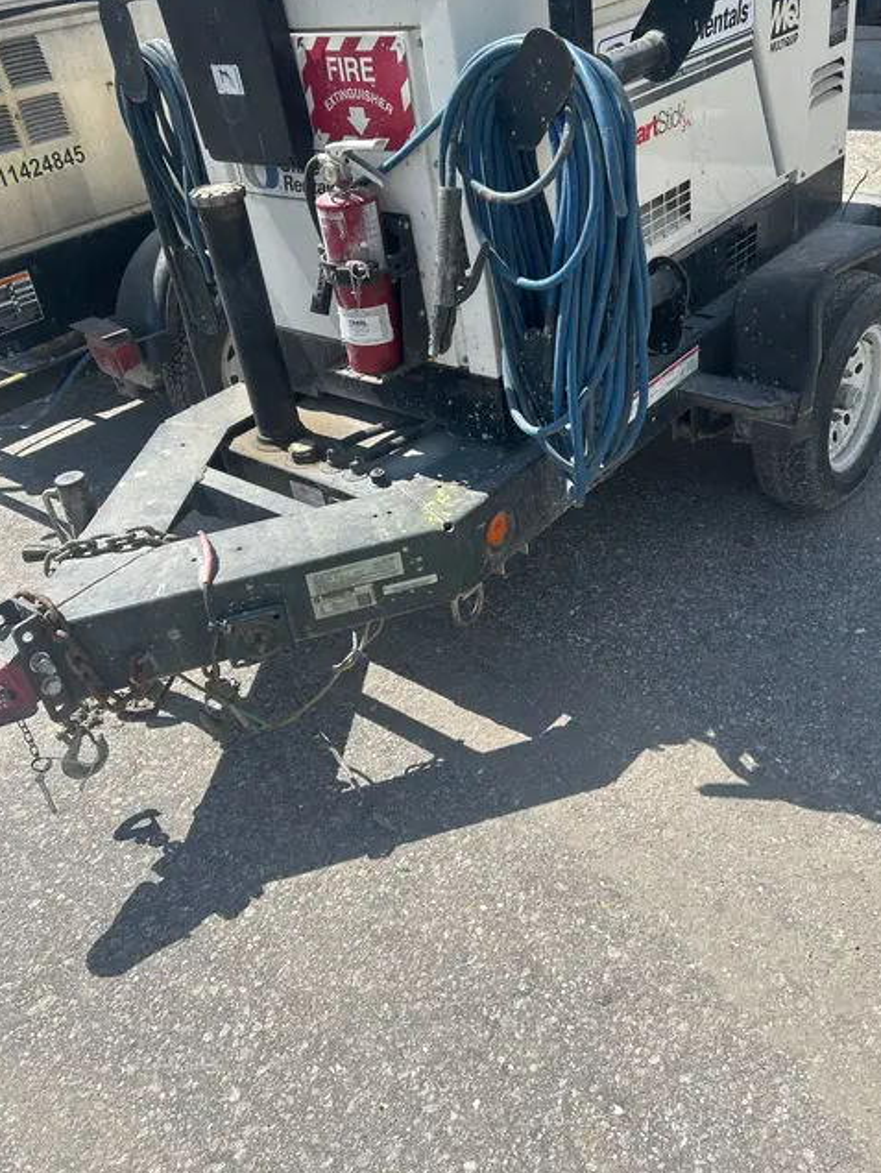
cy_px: 522
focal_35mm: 30
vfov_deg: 59.8
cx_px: 501
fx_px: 1017
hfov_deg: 46.7
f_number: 1.5
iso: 50
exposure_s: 1/3077
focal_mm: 5.7
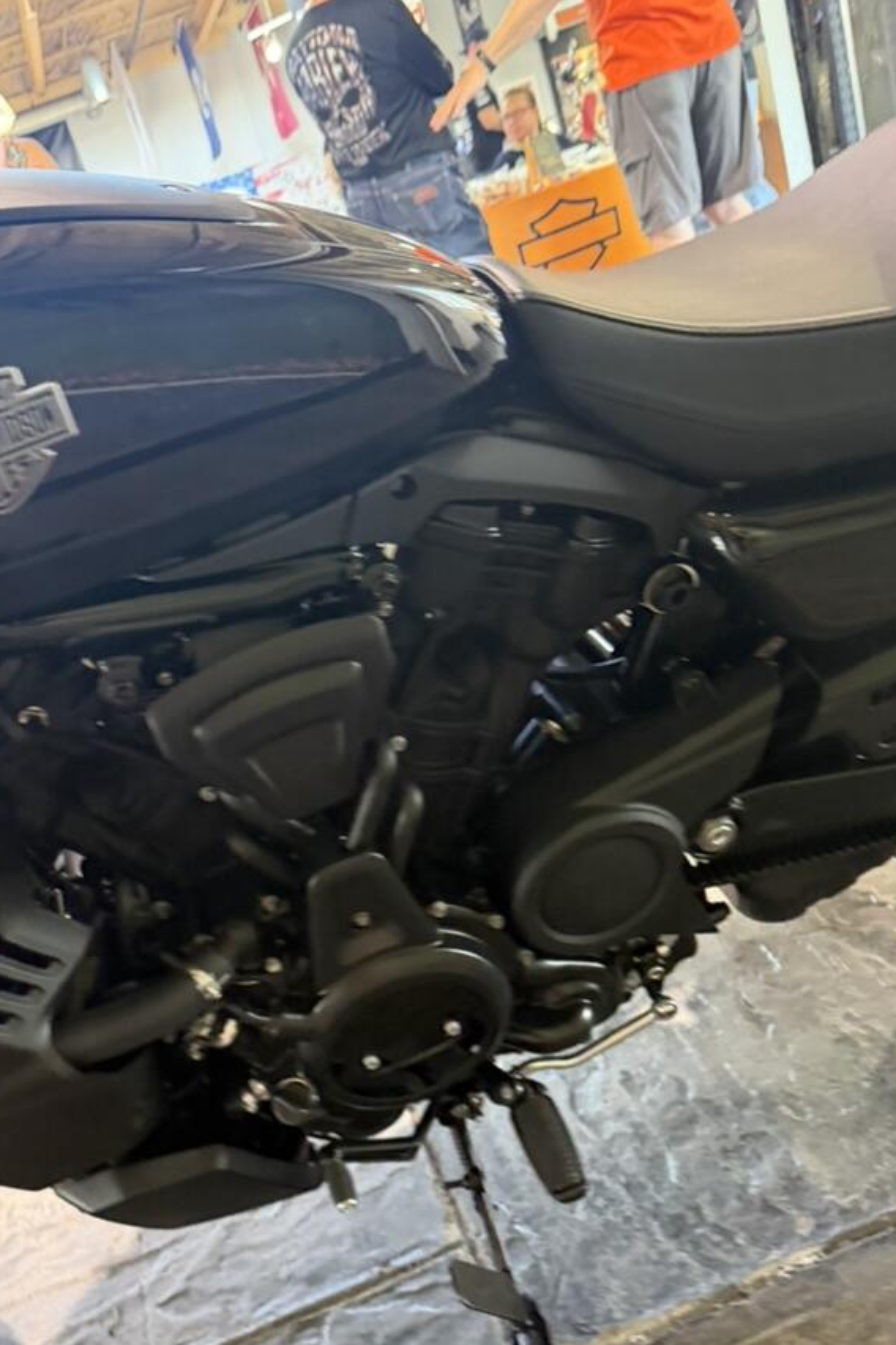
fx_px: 1120
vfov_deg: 61.8
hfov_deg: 43.1
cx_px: 311
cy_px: 729
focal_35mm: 30
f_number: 1.78
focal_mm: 6.76
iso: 500
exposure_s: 1/60
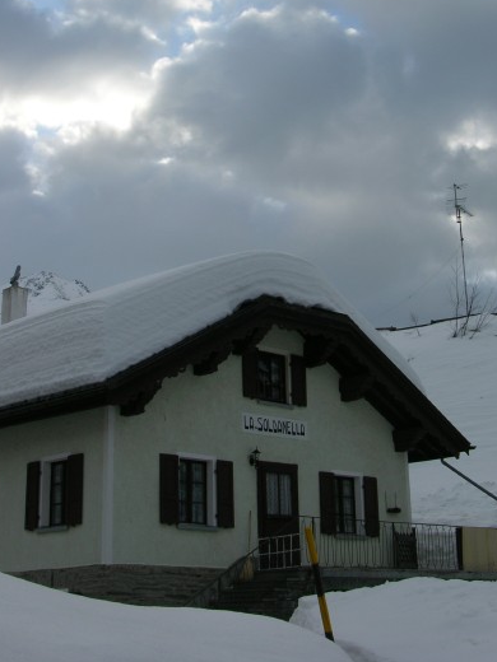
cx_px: 256
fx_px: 1187
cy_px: 205
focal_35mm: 62
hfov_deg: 23.6
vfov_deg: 30.9
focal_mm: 10.7
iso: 50
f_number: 6.5
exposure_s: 1/226
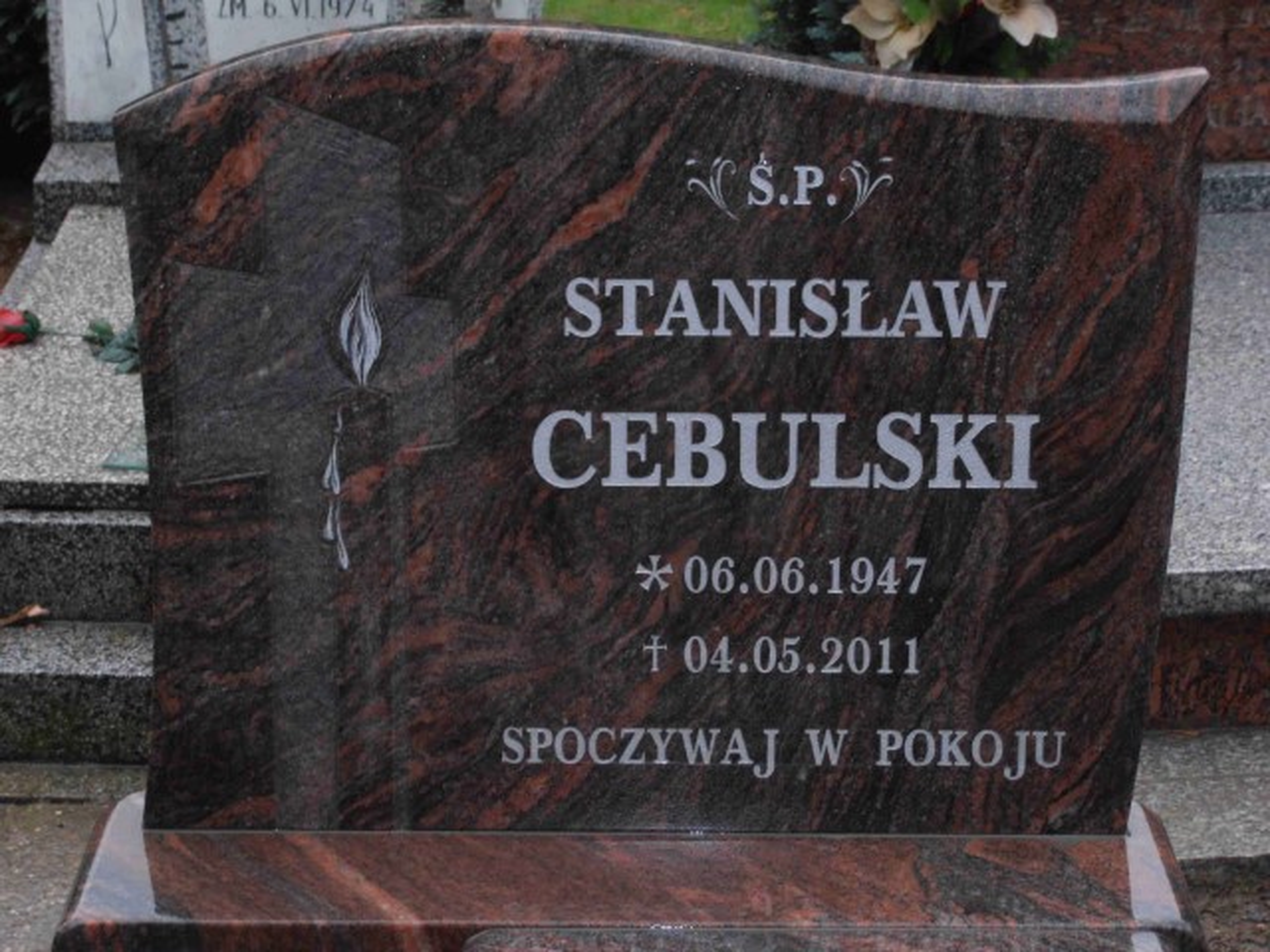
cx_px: 635
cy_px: 476
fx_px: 4072
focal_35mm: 111
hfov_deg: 17.7
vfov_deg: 13.3
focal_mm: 19.64
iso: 125
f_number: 5.5
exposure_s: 1/80
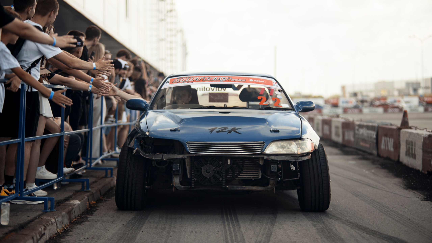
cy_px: 122
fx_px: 1020
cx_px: 216
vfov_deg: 13.6
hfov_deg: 23.9
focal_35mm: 89
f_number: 1.8
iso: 100
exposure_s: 1/250
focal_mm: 85
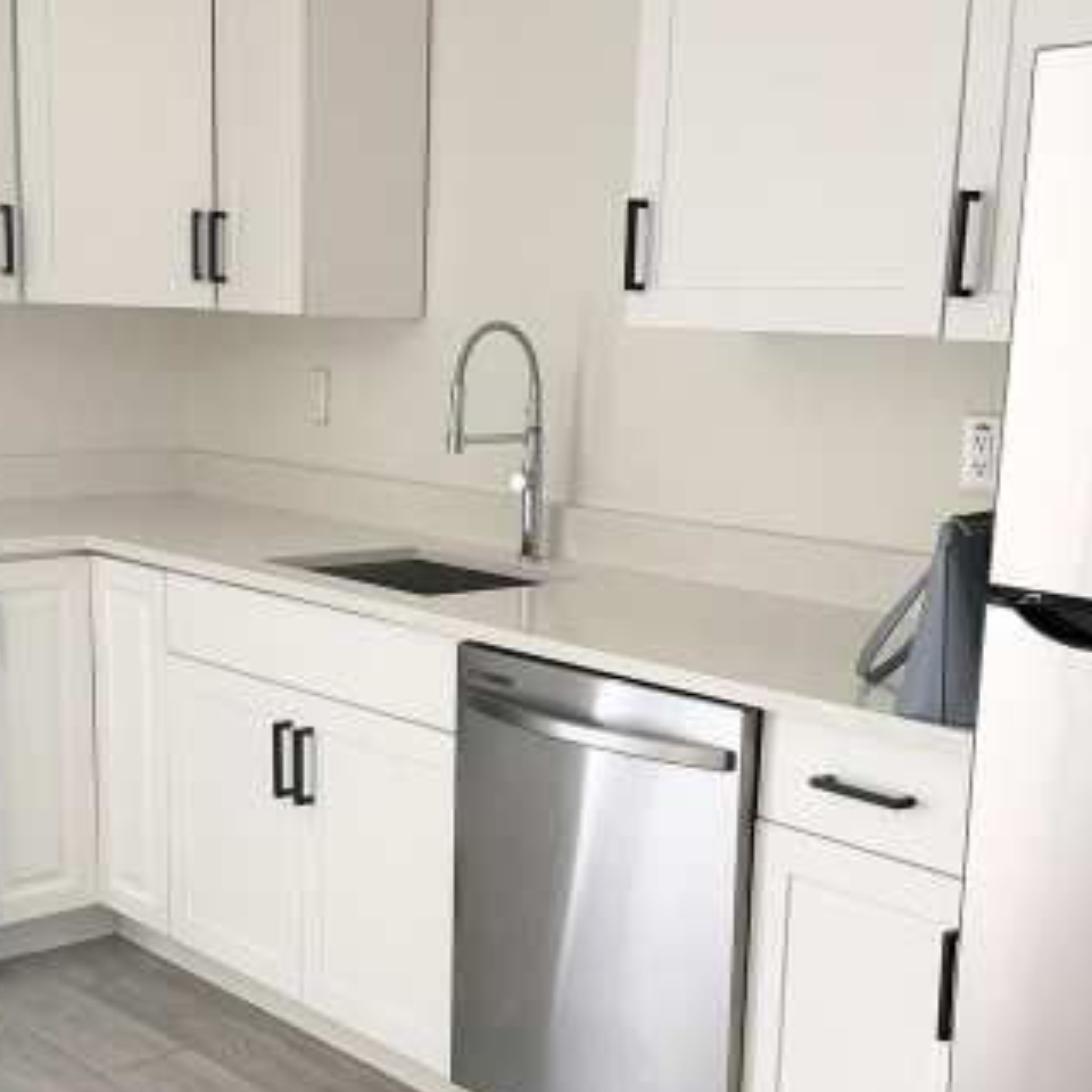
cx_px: 440
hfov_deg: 32.1
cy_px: 686
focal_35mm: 53
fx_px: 1892
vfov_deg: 32.0
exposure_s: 1/60
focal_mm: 6.76
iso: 200
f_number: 1.78
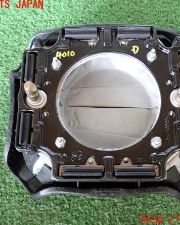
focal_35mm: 50
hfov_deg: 30.2
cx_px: 103
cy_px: 112
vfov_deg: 37.3
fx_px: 333
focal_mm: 6.83
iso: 250
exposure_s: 1/40
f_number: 2.7
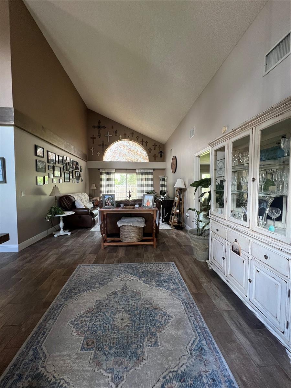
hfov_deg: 89.9
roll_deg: -0.4
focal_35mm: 13
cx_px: 146
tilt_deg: -2.1
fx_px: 146
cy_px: 194
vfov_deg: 106.2
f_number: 1.8
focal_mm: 1.57
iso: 250
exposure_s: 1/60
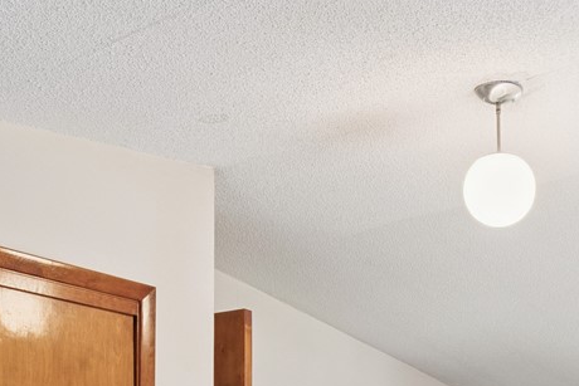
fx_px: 949
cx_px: 398
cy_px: 560
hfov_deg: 33.5
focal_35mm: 59
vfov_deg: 20.2
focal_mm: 16
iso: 400
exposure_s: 1/13
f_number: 8
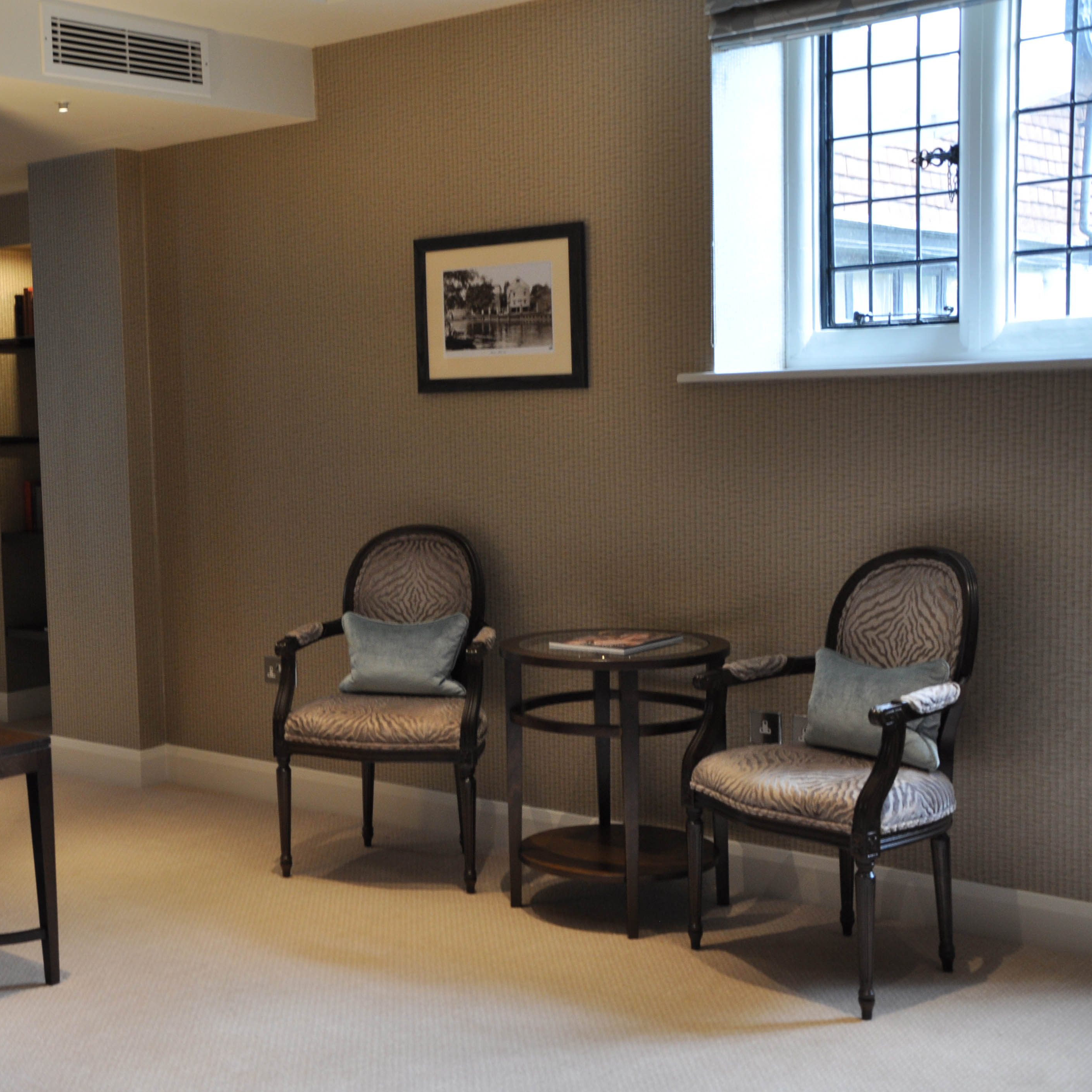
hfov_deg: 34.2
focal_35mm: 49
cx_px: 273
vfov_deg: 34.9
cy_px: 548
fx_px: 1736
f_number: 4
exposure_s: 1/15
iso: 400
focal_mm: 25
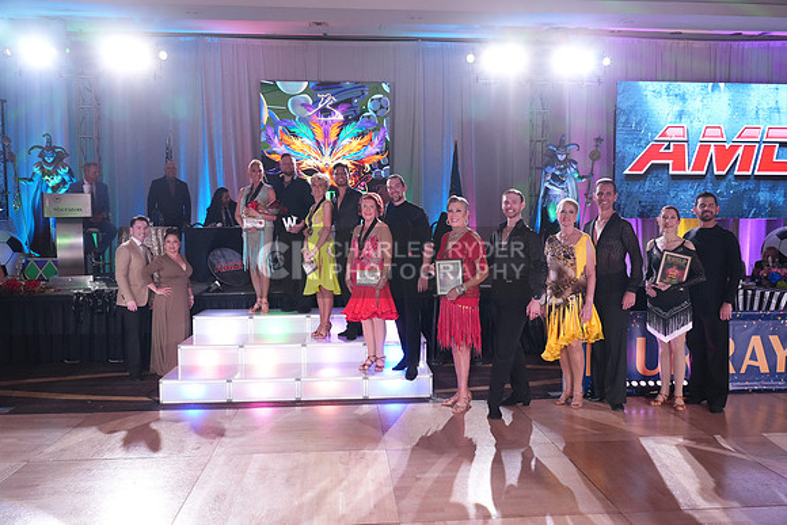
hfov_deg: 61.9
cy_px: 262
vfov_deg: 43.6
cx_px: 394
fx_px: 656
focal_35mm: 30
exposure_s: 1/500
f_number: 4
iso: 3200
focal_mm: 30
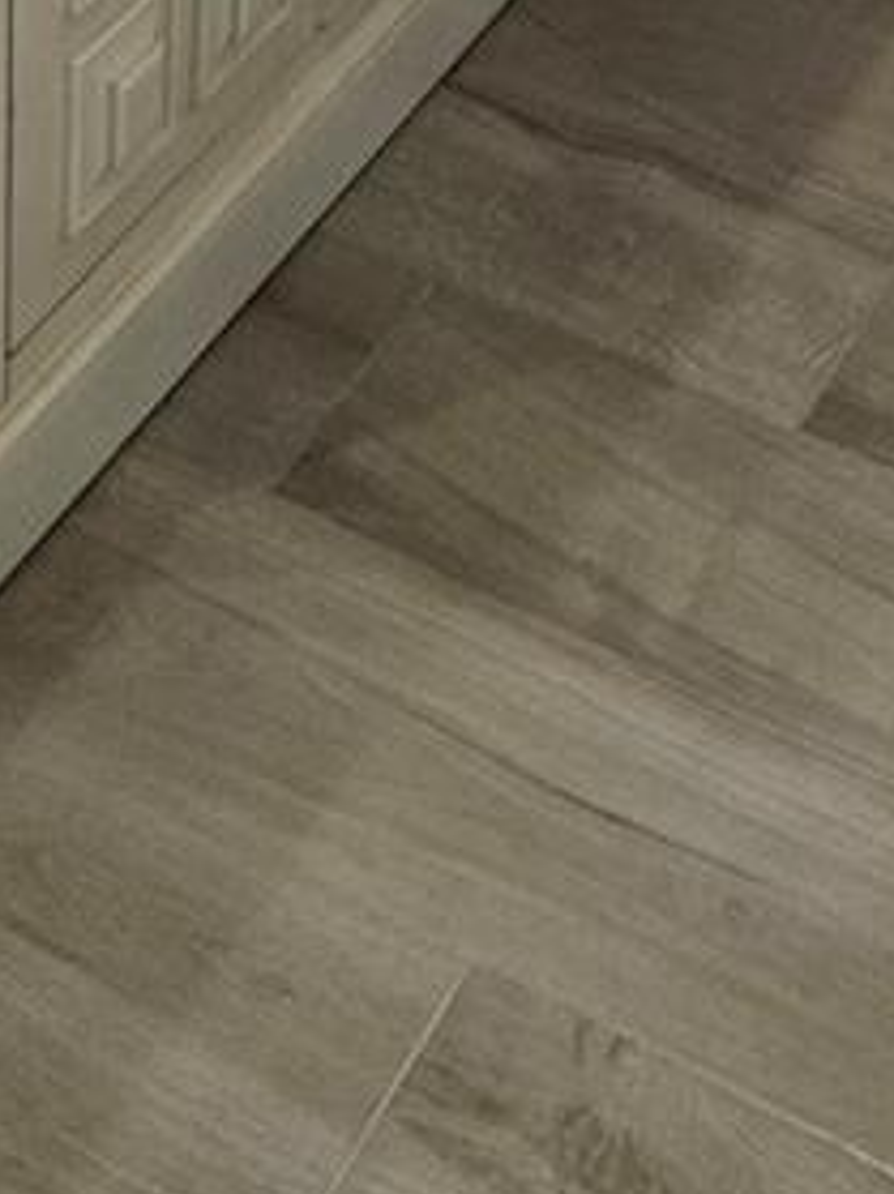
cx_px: 471
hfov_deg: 14.9
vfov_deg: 16.9
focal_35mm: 99
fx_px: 3412
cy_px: -864
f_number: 1.8
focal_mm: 5.4
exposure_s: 1/120
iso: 320
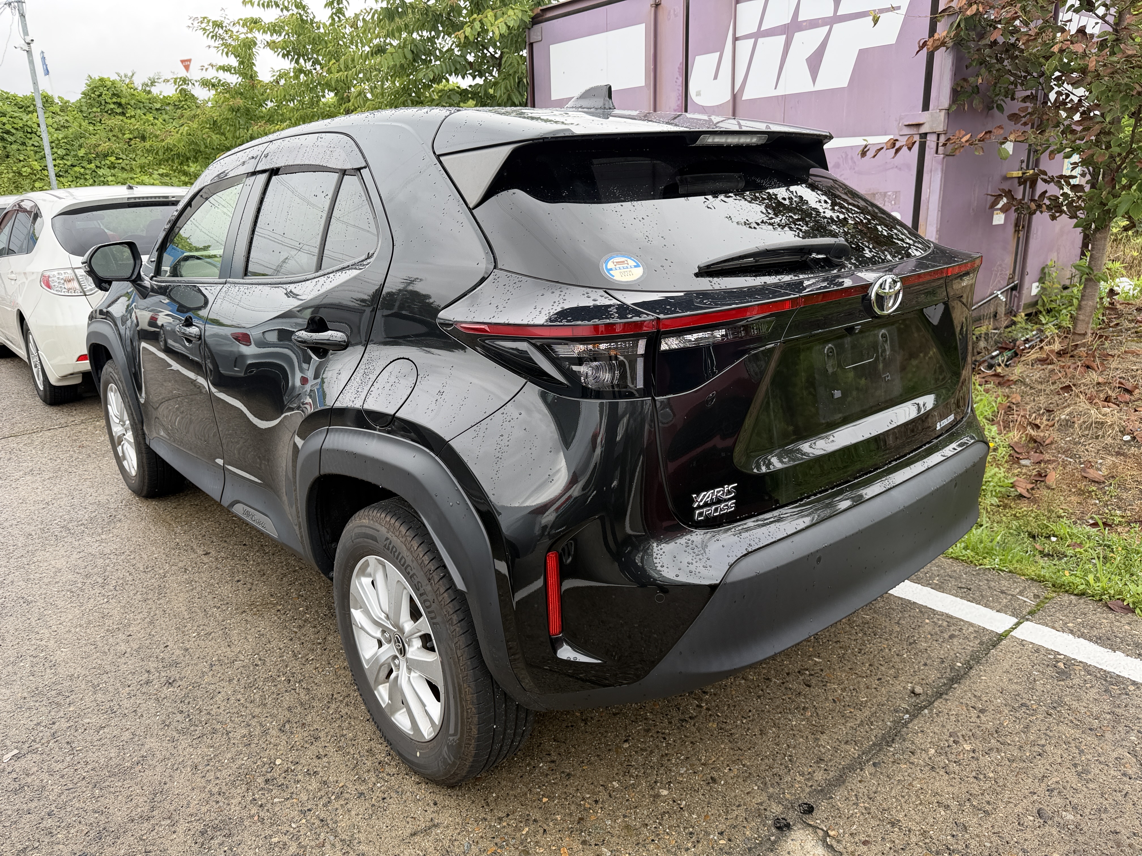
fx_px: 792
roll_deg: +1.2
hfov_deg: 71.6
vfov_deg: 56.8
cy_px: 428
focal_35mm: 24
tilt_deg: -15.7
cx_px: 571
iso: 80
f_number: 1.78
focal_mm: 6.76
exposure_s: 1/722
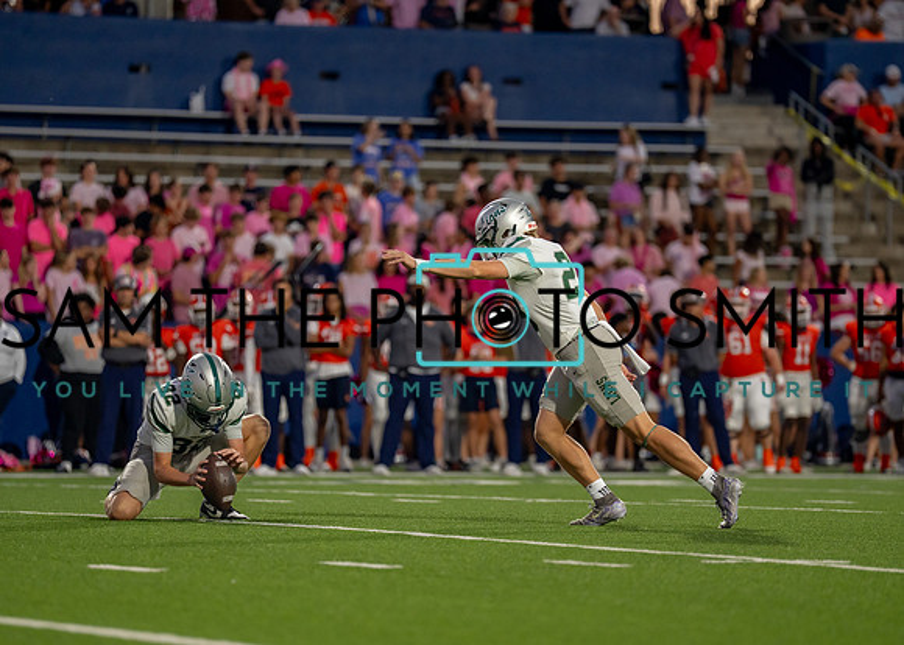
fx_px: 6246
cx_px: 508
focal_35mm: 243
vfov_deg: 5.9
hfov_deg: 8.3
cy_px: 348
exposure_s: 1/1600
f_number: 2.8
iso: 2000
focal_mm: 200
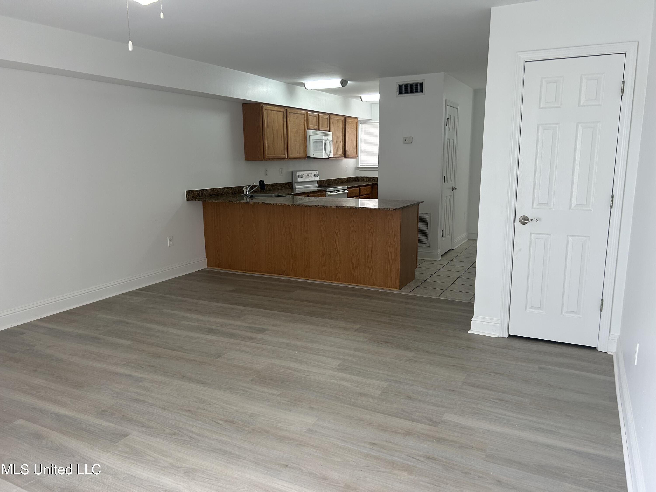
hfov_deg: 67.3
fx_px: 493
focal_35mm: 26
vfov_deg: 53.1
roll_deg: +0.7
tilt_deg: -9.5
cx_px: 328
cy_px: 246
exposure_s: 1/120
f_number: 1.5
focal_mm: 5.7
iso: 80
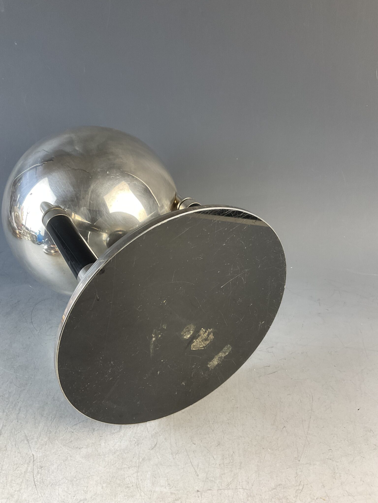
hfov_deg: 48.2
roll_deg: -1.4
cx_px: 189
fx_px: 422
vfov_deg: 61.7
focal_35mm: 29
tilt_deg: -36.8
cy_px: 252
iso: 64
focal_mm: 3
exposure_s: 1/77
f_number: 1.8
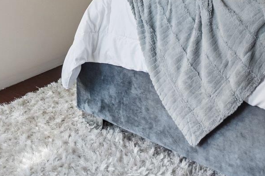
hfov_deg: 36.3
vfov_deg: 20.7
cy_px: -93
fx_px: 405
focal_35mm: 55
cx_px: 137
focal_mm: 16
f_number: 8
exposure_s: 1/6
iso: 400
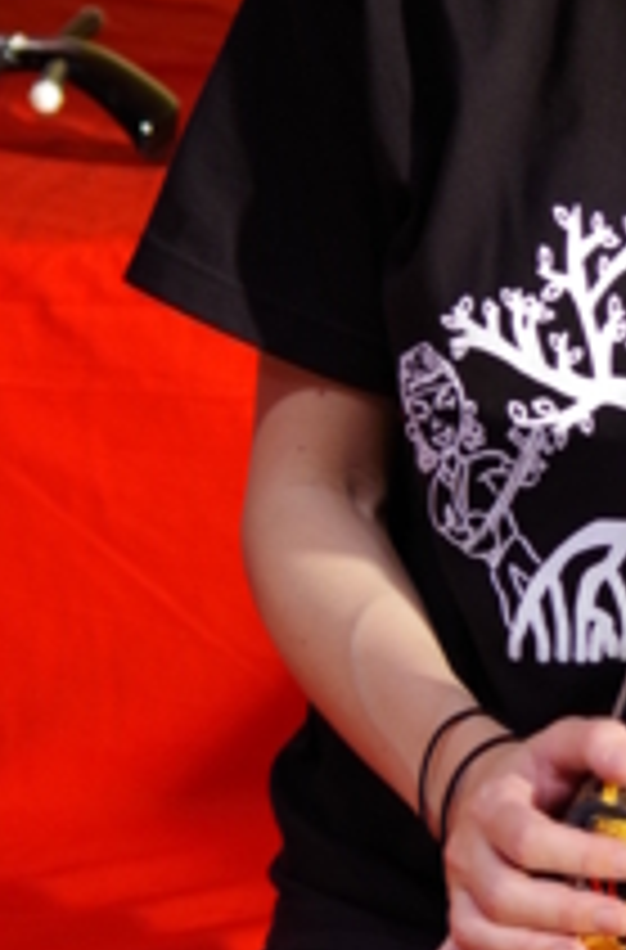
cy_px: 396
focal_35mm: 178
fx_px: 4681
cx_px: 709
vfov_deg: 11.6
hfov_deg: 7.6
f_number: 4
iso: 800
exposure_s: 1/100
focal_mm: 50
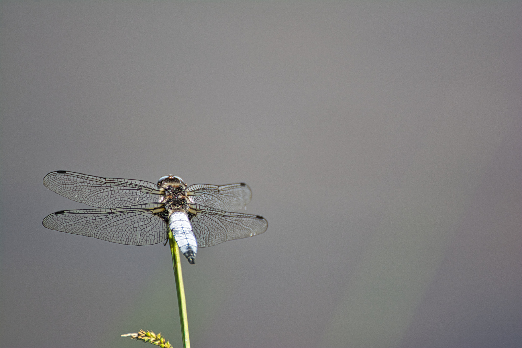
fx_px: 6523
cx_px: 261
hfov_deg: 4.6
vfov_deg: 3.1
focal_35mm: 450
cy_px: 174
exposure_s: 1/640
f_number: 5.6
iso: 160
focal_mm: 300
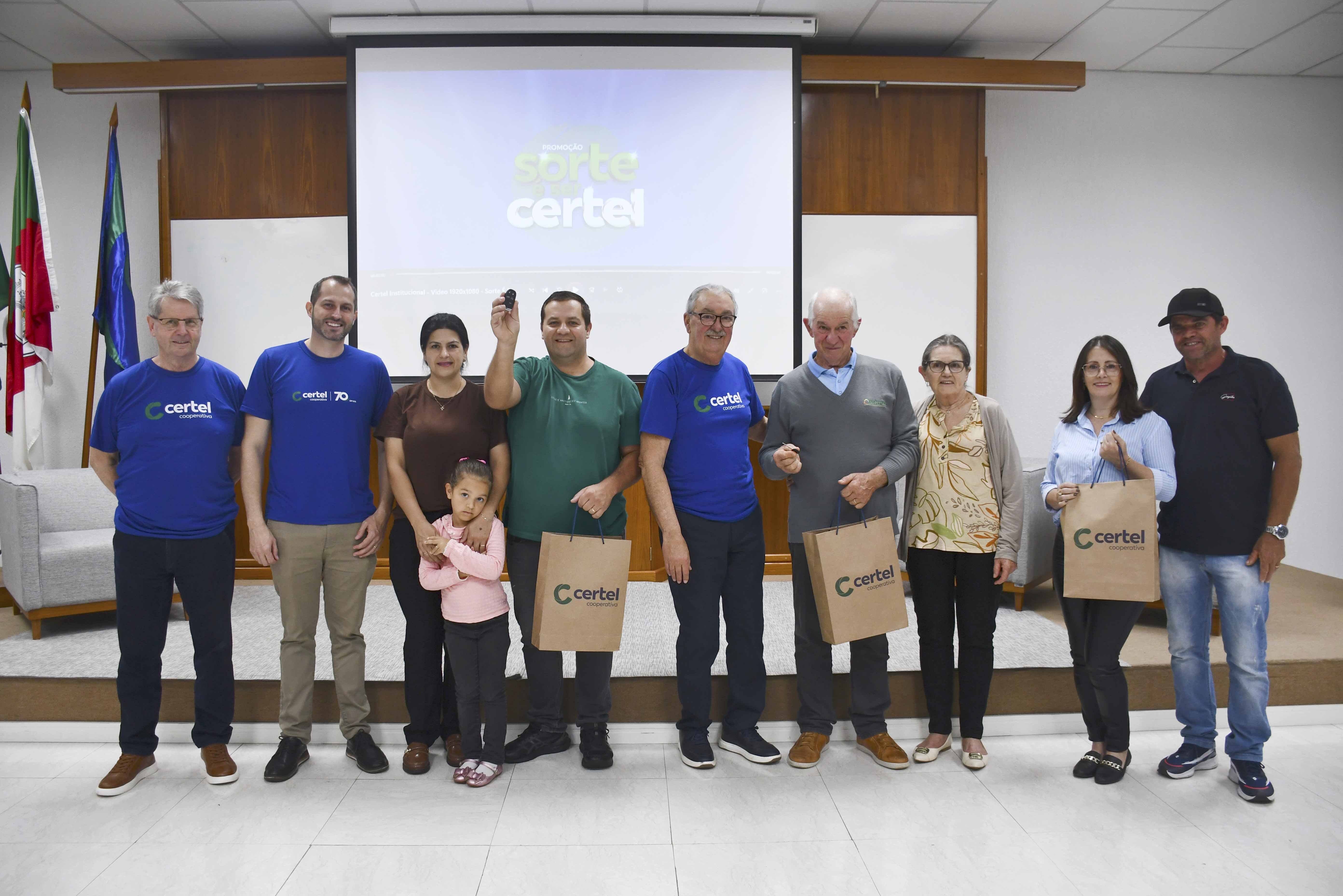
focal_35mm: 27
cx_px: 672
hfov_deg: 67.4
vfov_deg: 47.9
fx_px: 1007
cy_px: 448
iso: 800
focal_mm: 18
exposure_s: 1/125
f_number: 3.5
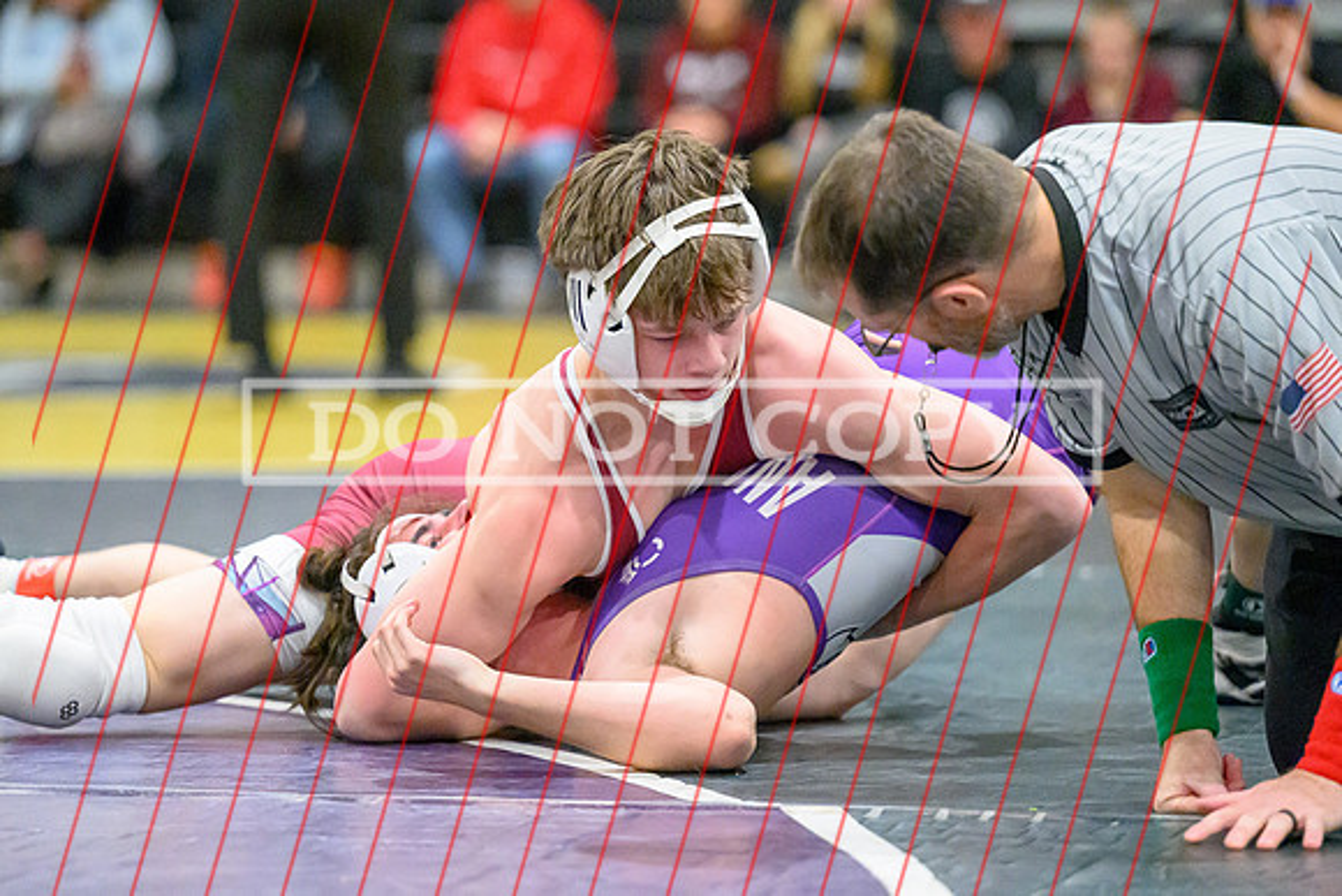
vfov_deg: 7.0
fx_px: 7327
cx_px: 579
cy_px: 489
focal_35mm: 197
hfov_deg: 10.5
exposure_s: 1/800
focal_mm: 150
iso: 16000
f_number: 2.8
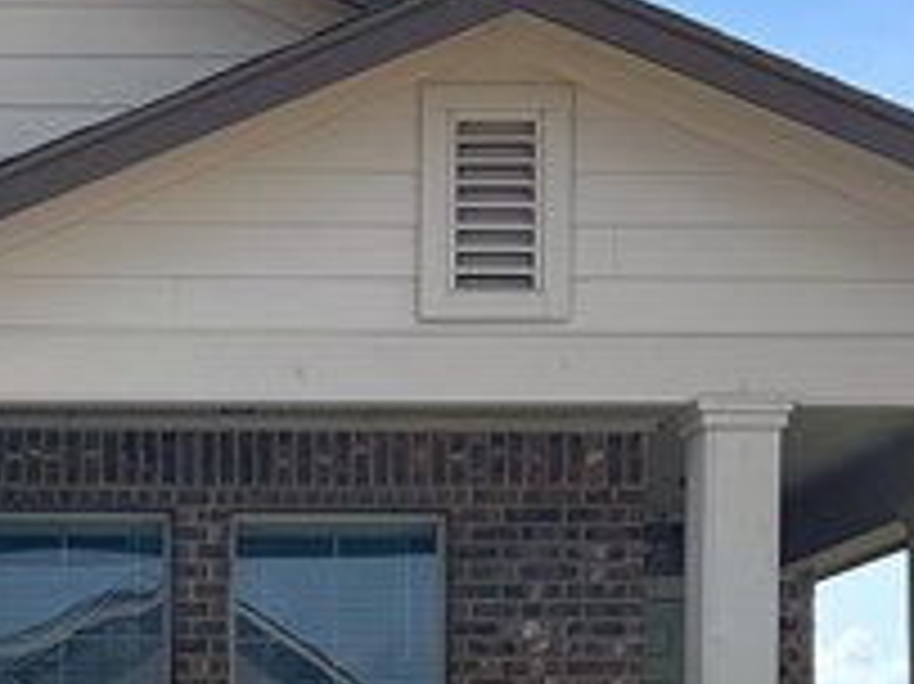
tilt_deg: +2.0
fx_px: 3457
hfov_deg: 14.7
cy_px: 729
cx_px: -95
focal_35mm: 131
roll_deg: -0.6
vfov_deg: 11.2
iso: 50
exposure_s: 1/3704
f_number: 1.5
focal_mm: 5.7
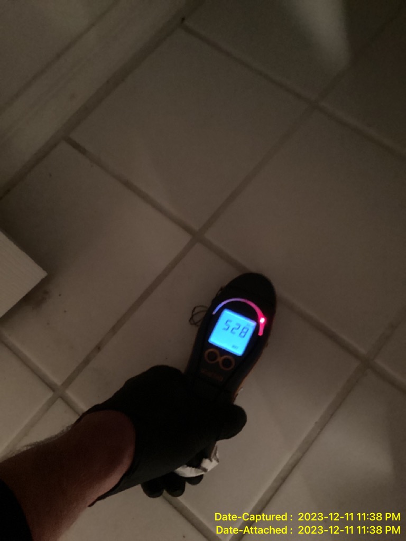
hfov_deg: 45.4
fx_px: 485
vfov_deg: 58.4
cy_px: 270
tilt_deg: -69.2
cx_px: 203
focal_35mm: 31
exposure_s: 1/15
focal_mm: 3.3
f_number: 2.4
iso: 800
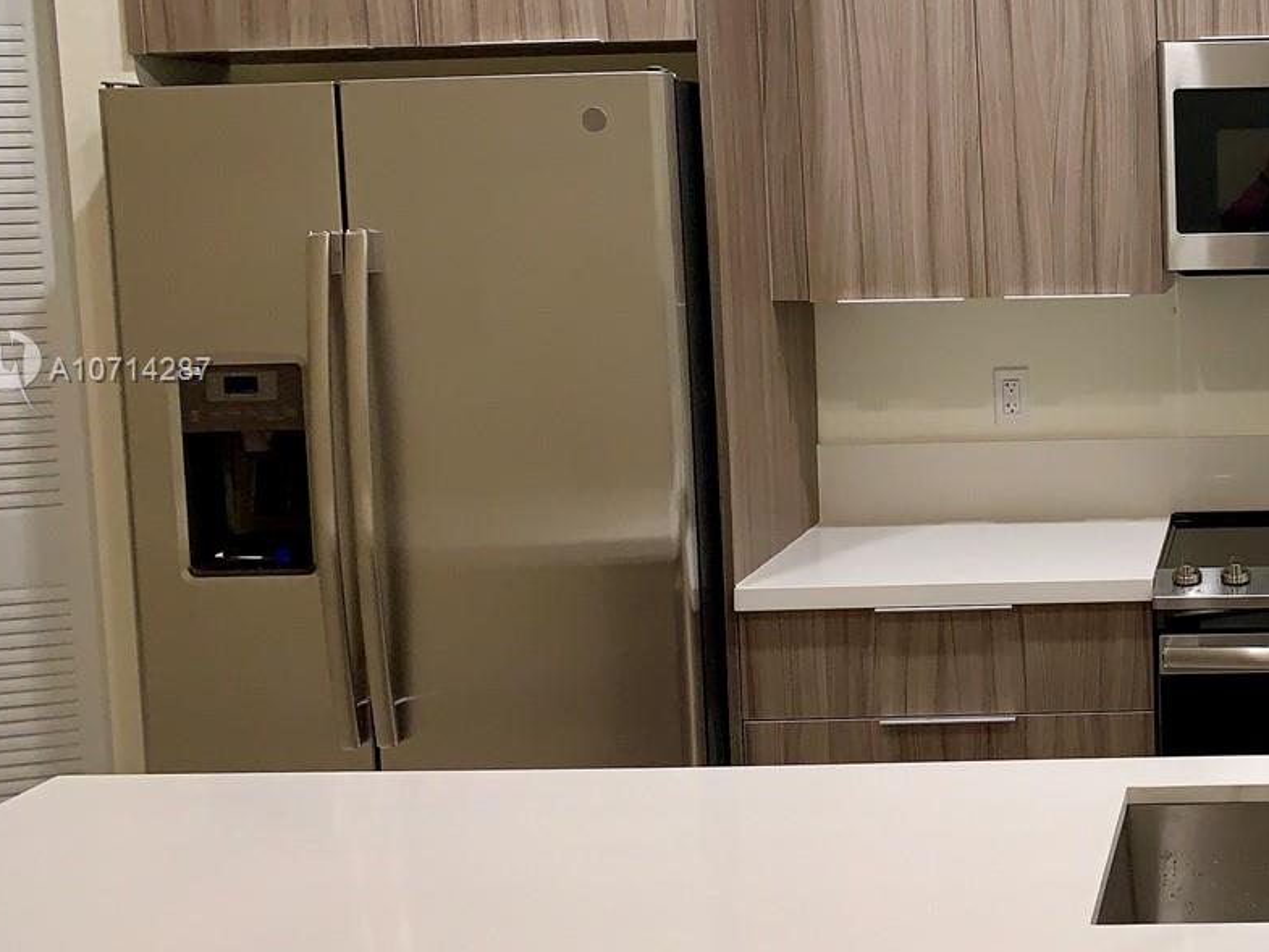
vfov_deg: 27.5
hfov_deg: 33.3
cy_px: 372
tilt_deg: -5.9
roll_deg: +1.8
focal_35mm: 53
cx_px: 1250
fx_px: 1943
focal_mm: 4.25
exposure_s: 1/60
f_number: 1.8
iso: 100
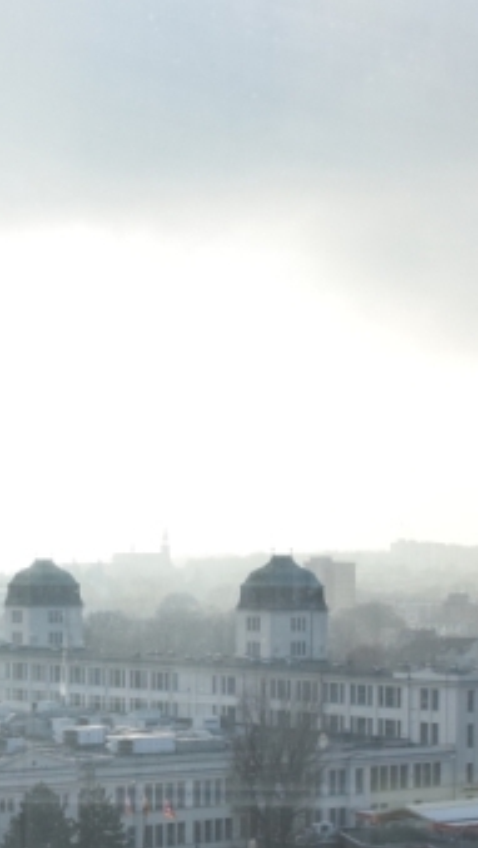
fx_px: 2003
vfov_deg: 23.6
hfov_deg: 13.6
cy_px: 655
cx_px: 210
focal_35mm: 89
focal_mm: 24
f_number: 13
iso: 1600
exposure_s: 1/640
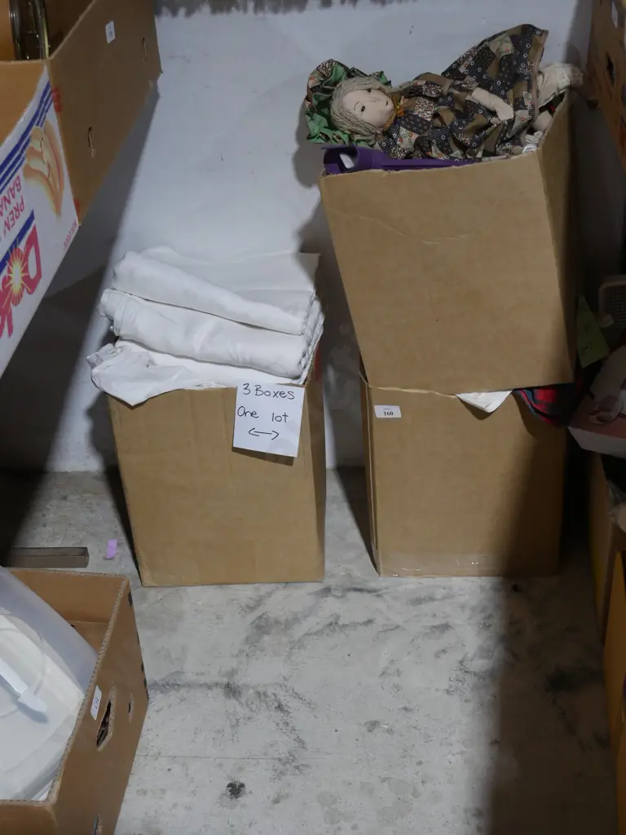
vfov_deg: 36.8
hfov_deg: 28.0
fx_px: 1254
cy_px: 418
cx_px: 313
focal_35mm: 52
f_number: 5.3
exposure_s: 1/60
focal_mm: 26
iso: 800
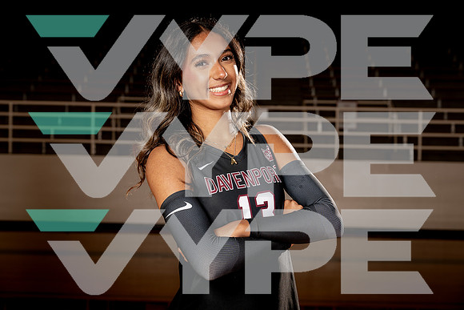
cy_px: 155
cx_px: 232
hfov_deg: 31.9
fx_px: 812
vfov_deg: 21.6
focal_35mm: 63
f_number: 5.6
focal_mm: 63
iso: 100
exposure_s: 1/250
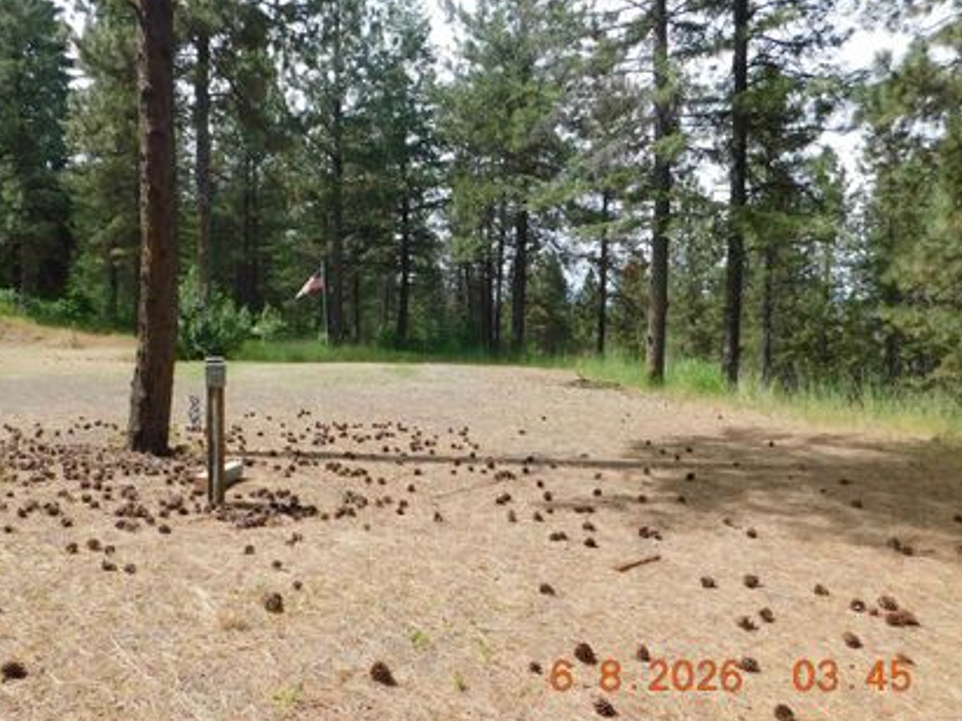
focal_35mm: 28
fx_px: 778
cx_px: 400
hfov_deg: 63.1
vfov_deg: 49.7
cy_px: 329
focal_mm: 4
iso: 125
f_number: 3
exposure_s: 1/1000
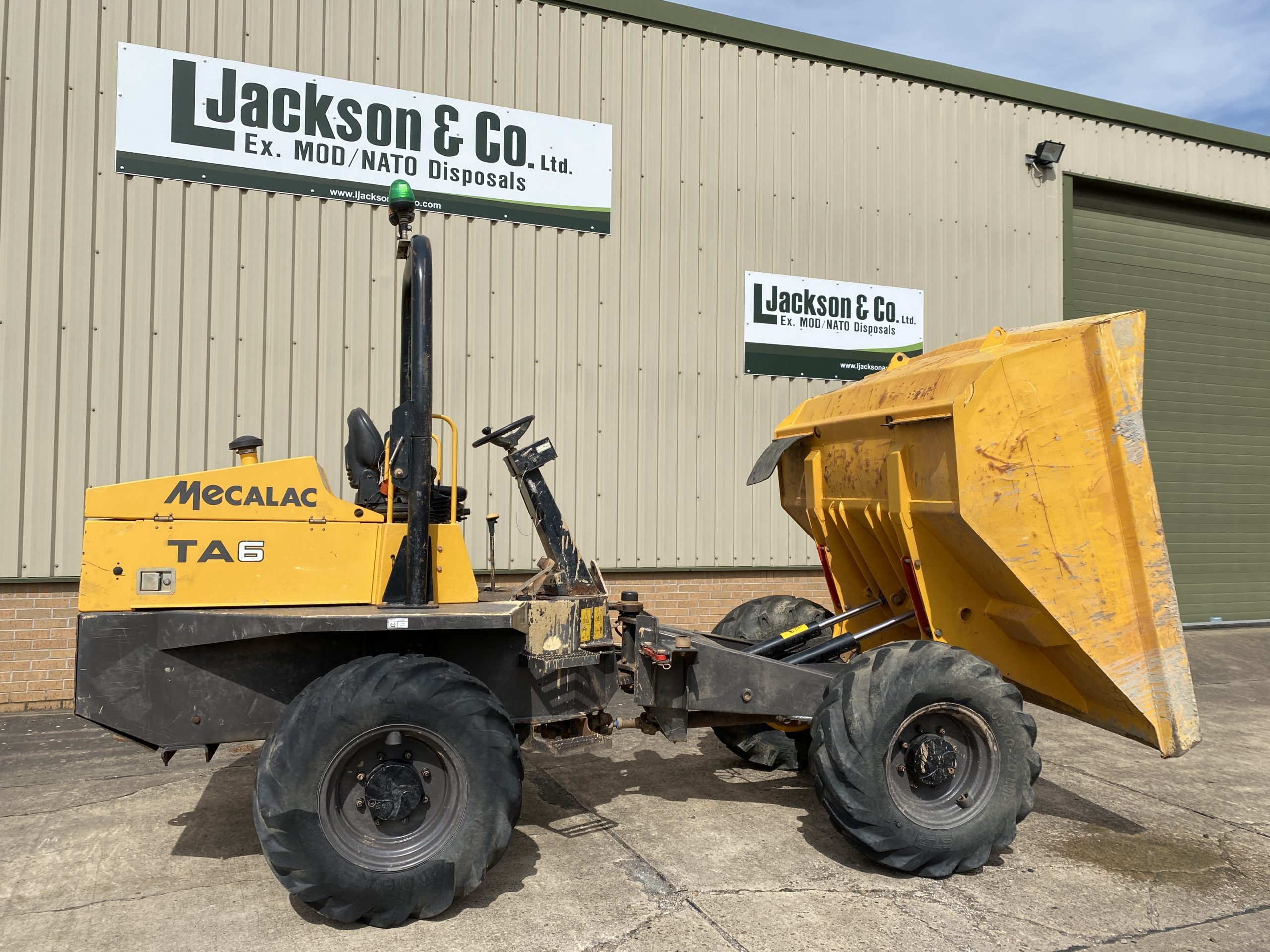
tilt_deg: +3.8
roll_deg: -1.5
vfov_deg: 53.1
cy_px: 476
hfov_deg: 67.3
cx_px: 635
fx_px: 954
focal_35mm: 26
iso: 32
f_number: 1.8
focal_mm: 4.25
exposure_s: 1/4608
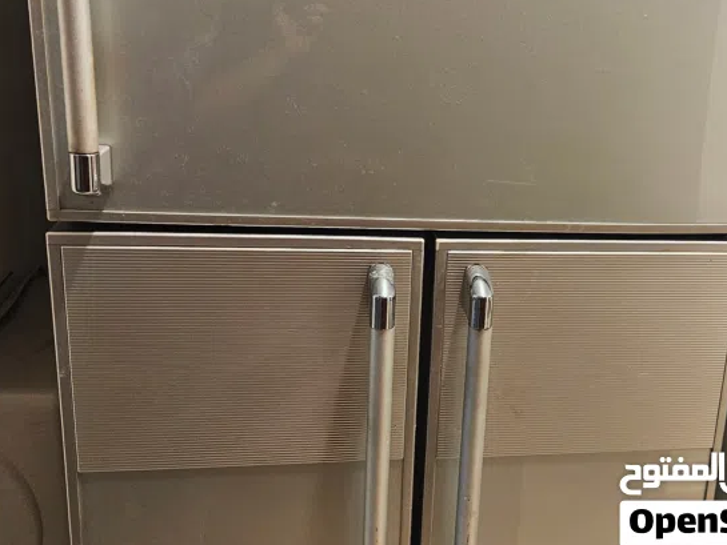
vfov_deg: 51.4
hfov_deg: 65.0
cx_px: 419
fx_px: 567
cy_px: 260
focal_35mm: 27
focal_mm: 5.4
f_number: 1.8
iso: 640
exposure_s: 1/100
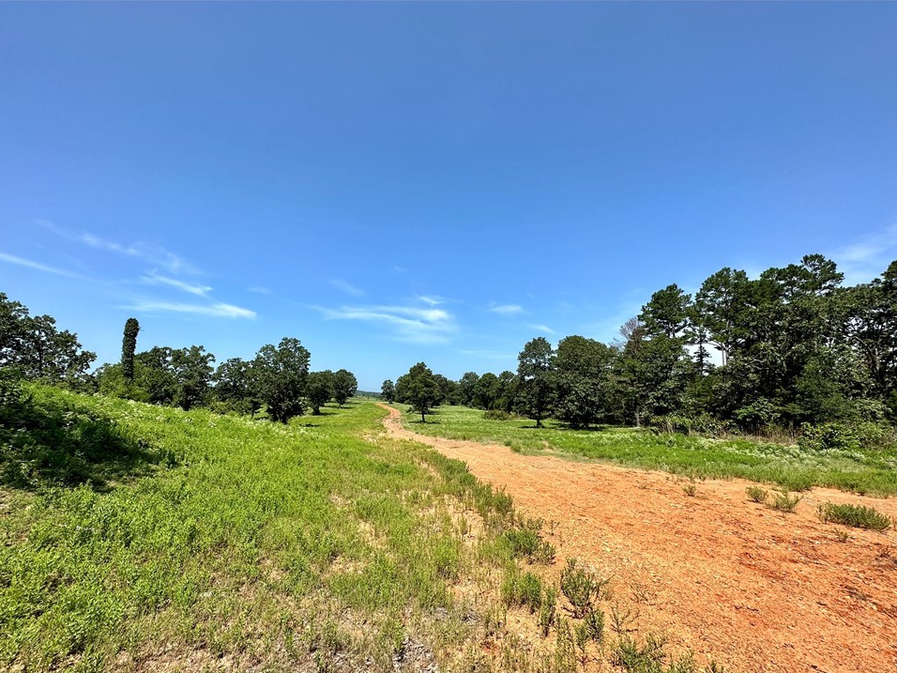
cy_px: 359
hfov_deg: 98.1
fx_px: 389
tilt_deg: +5.5
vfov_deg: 81.6
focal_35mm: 15
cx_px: 431
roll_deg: -1.9
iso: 50
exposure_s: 1/1949
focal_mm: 2.22
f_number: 2.2
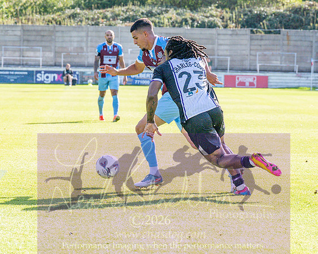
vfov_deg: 7.4
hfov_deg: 9.2
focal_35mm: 209
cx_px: 134
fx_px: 1968
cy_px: 162
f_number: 4
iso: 400
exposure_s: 1/2500
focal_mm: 70
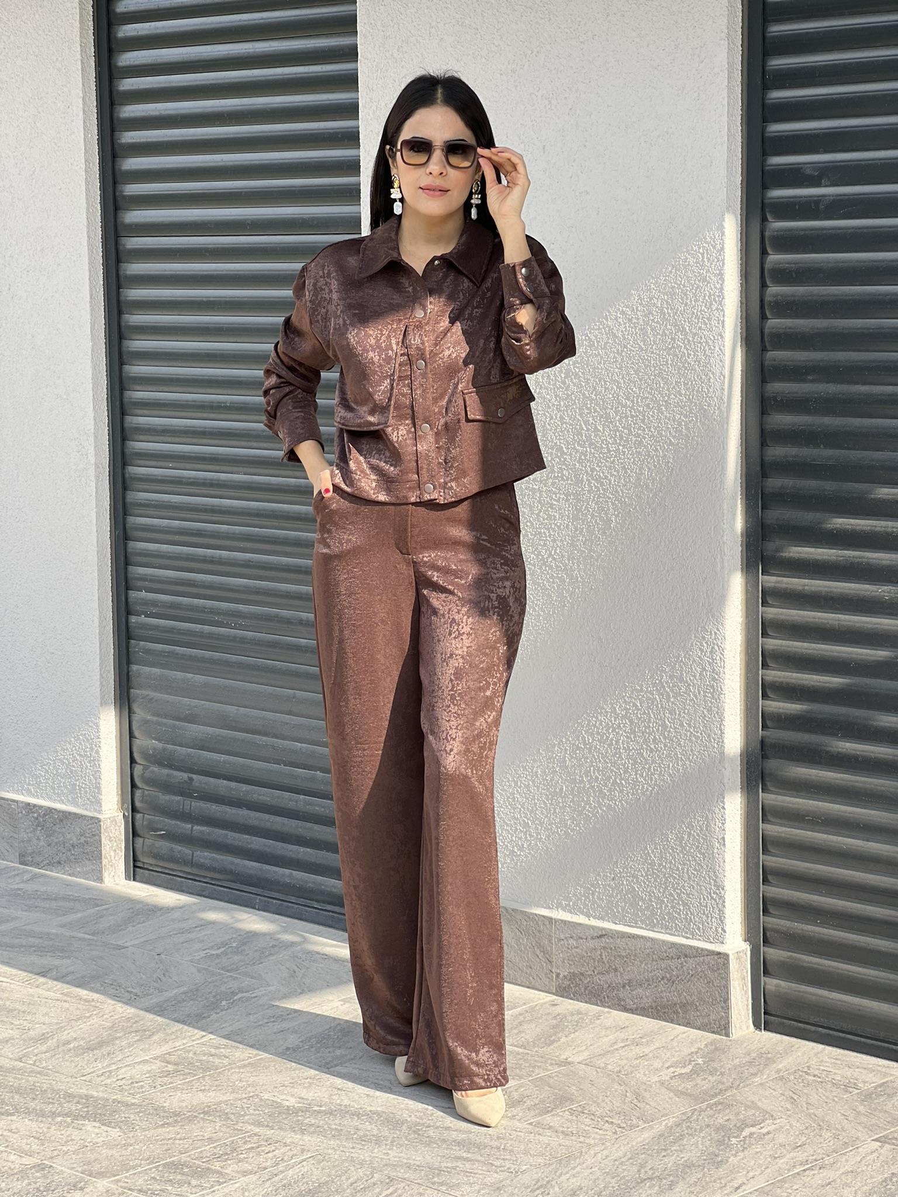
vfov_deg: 25.3
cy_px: 598
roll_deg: +0.4
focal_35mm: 77
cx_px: 449
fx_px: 2663
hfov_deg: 19.1
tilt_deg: -6.4
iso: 20
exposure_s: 1/135
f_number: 2.8
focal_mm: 9
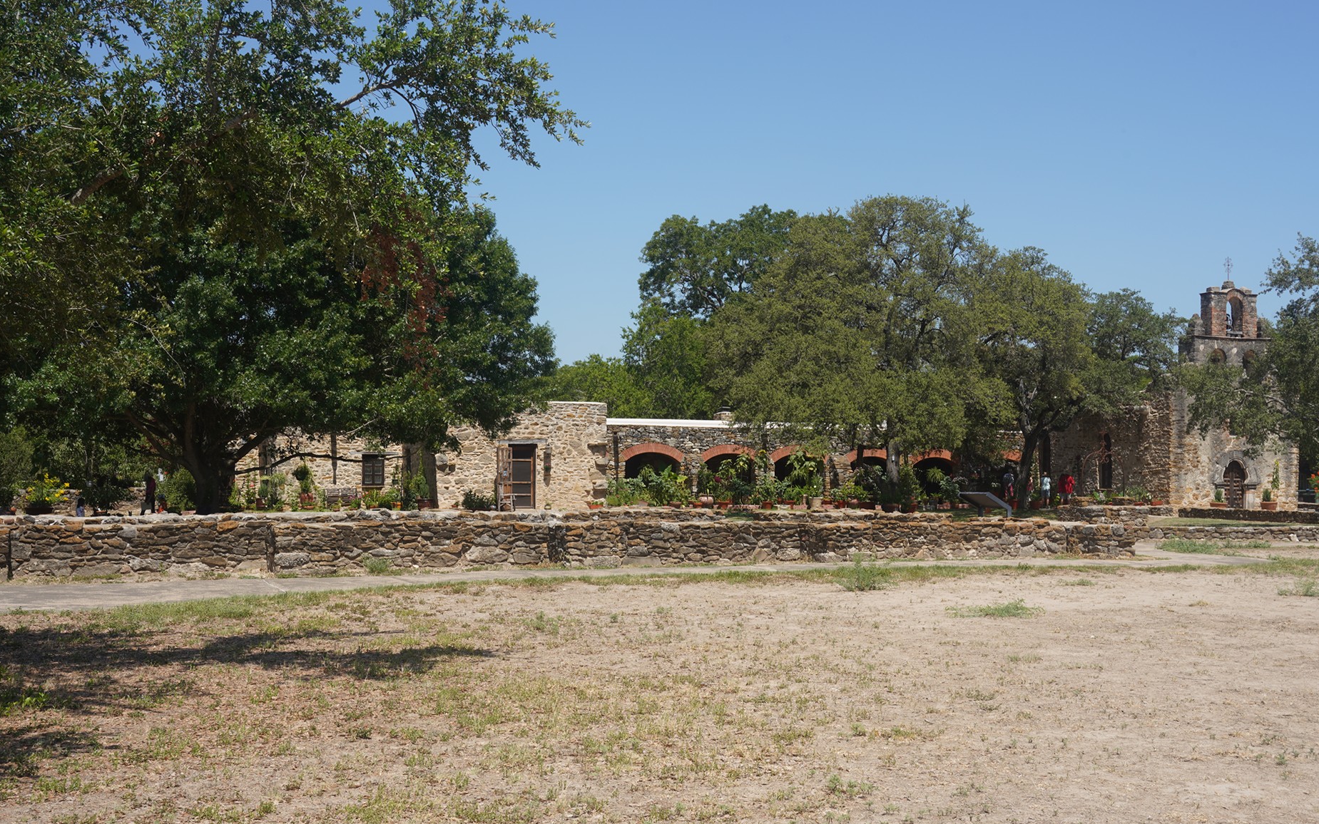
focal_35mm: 43
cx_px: 684
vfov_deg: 29.9
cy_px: 430
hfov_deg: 46.2
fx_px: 1546
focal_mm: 39
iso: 100
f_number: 14
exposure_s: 1/100
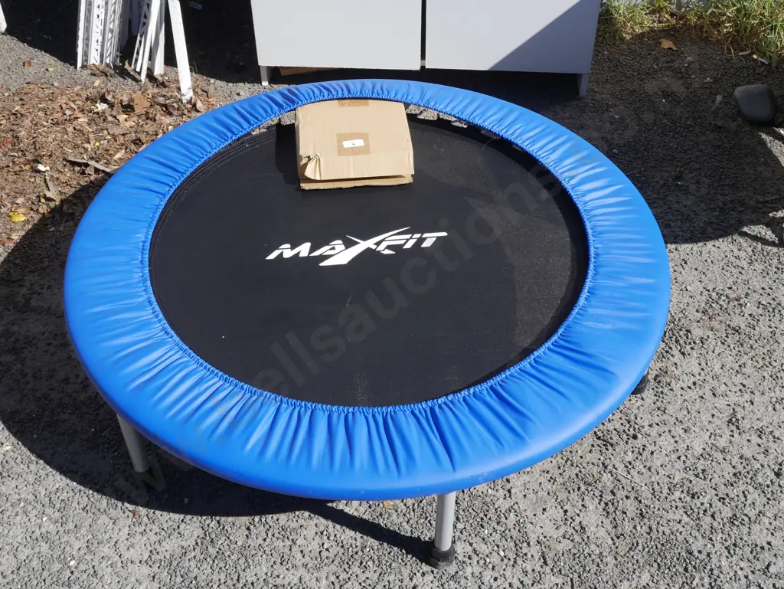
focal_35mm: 42
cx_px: 392
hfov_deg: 44.8
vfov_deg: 34.4
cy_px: 294
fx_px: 952
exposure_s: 1/320
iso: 200
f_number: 9
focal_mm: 21
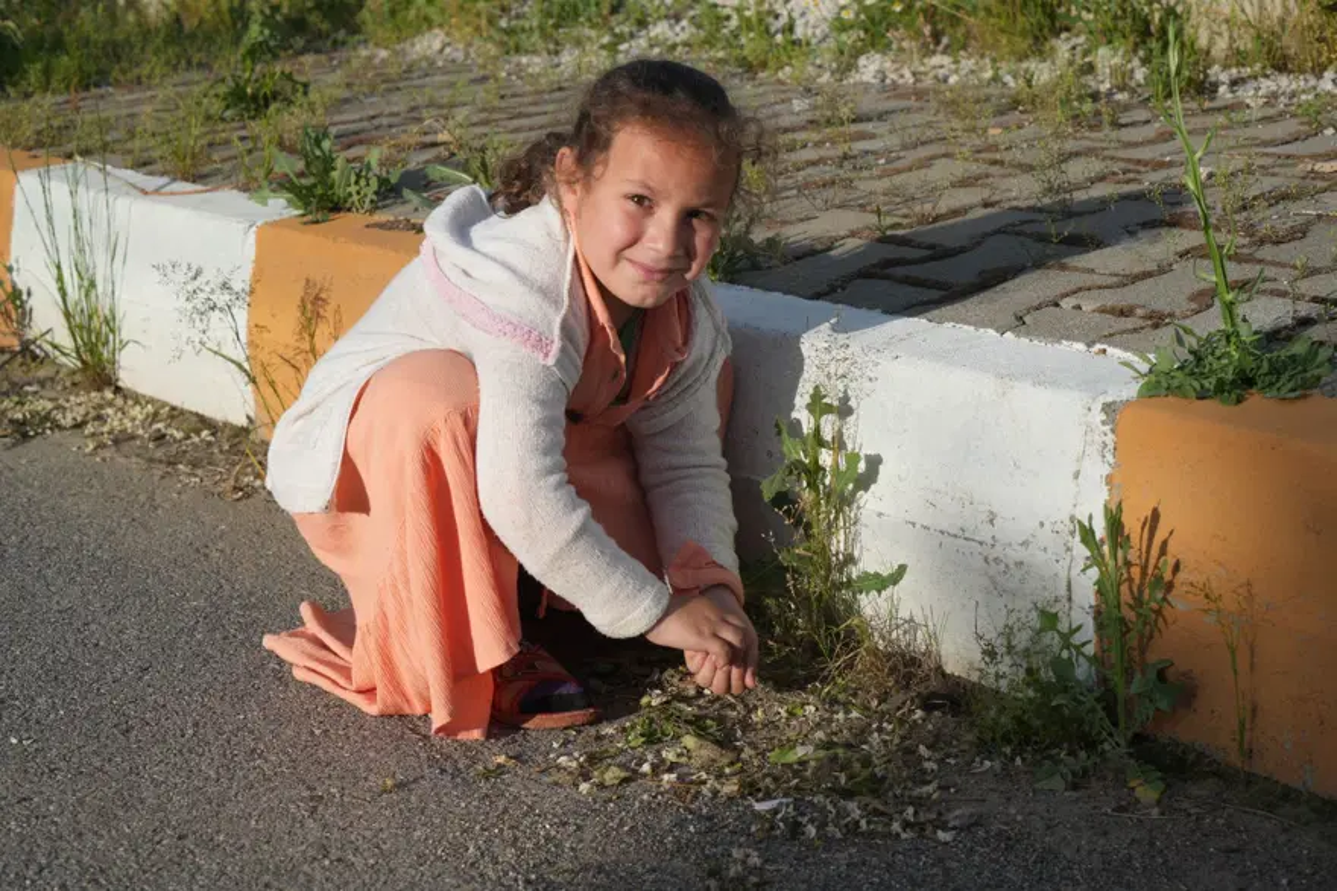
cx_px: 668
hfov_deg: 30.5
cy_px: 446
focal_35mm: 66
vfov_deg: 20.6
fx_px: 2450
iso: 100
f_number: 7.1
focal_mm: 66
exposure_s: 1/500
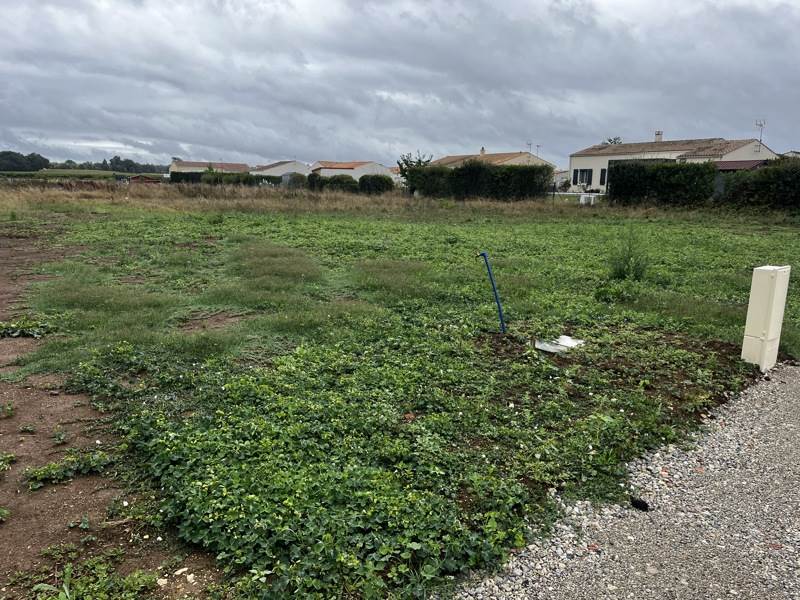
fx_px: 601
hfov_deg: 67.3
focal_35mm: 26
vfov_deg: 53.1
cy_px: 300
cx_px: 400
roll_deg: -0.4
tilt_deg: -10.4
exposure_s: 1/1458
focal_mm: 5.1
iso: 50
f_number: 1.6
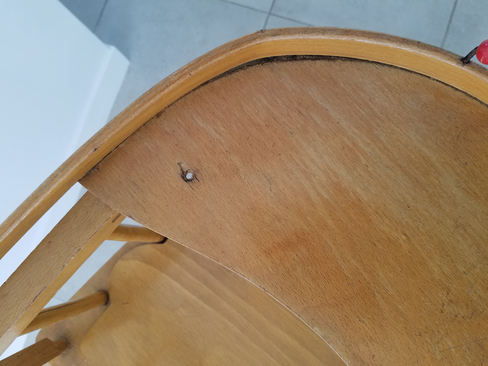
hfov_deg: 67.3
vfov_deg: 53.1
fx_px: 367
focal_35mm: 26
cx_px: 244
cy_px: 183
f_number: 1.7
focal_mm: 4.2
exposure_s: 1/60
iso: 125
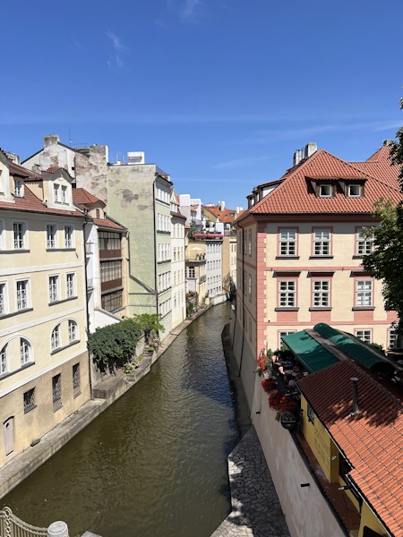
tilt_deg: -4.4
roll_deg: +1.4
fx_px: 404
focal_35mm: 26
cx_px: 202
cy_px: 268
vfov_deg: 67.3
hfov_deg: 53.1
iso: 50
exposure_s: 1/5319
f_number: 1.5
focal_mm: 5.7
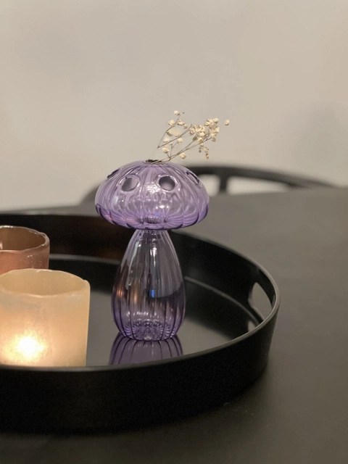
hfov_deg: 19.1
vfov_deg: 25.3
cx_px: 174
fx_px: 1032
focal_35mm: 77
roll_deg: -3.6
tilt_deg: -15.5
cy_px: 232
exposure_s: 1/14
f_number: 2.8
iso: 400
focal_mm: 9
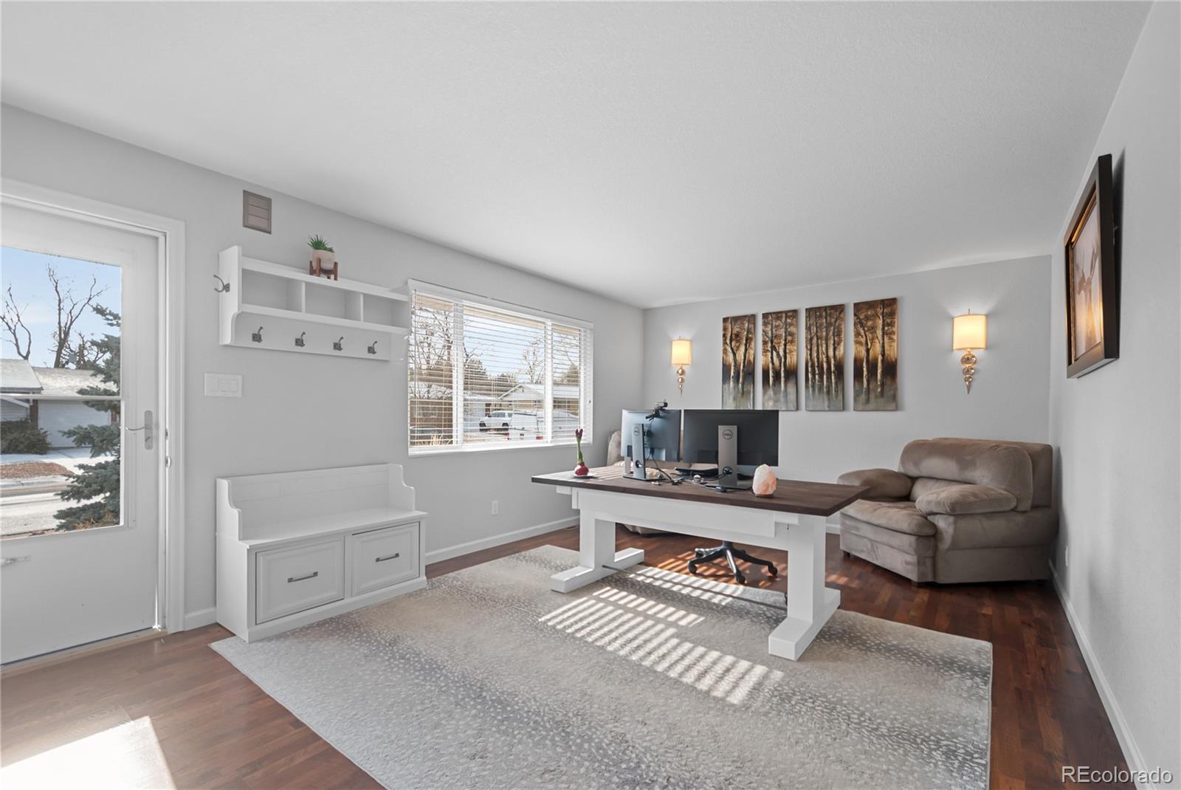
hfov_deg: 100.3
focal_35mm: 15
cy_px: 395
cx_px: 590
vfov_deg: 77.4
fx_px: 493
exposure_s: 1/25
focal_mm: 10
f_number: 3.5
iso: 200
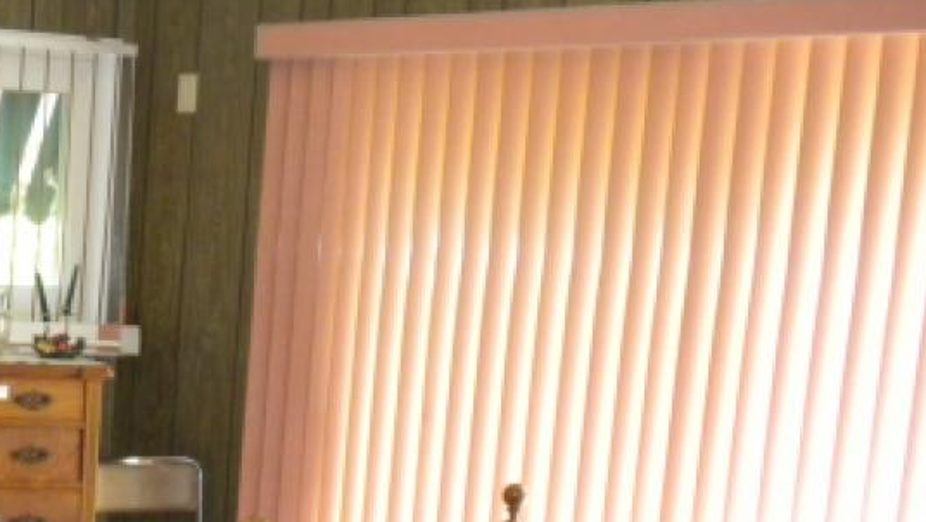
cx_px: 59
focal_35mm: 77
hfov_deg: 26.4
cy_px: 538
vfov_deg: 15.4
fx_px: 1891
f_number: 3.5
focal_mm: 6.6
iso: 400
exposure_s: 1/31.2
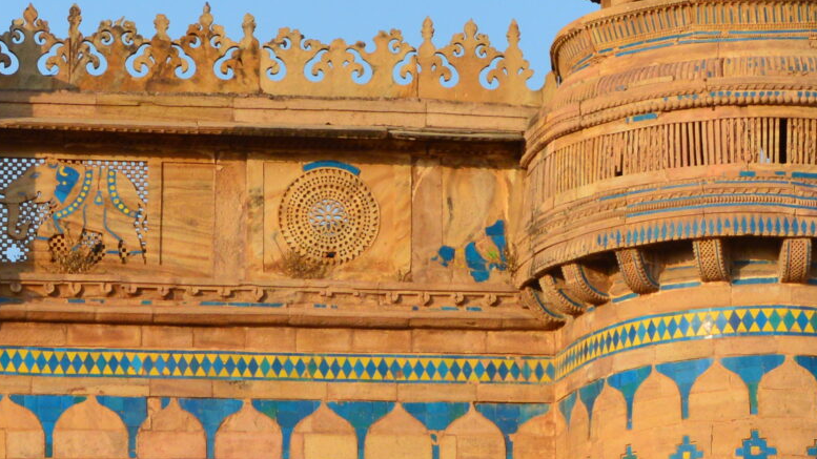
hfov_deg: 10.4
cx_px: 556
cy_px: 447
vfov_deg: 5.9
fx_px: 4484
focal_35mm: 207
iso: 400
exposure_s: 1/400
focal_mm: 40
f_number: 11
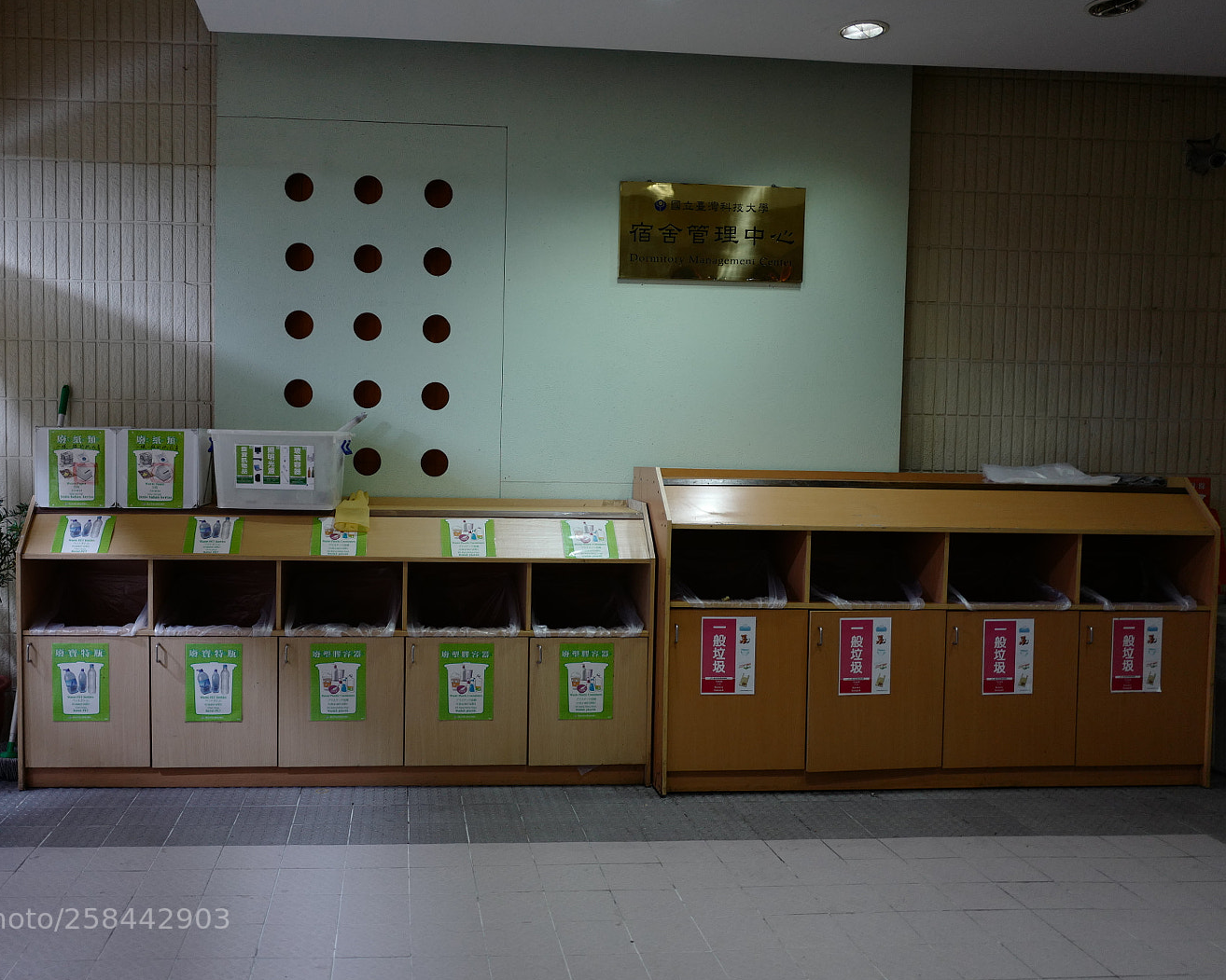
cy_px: 495
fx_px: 1161
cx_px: 488
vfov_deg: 45.8
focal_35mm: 32
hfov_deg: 55.2
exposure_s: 1/80
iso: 800
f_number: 1.7
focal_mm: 28
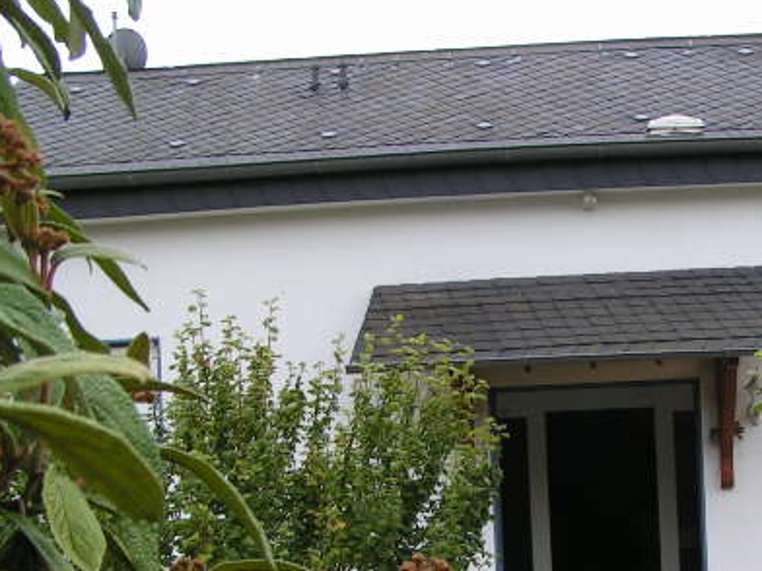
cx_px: 568
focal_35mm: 62
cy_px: 408
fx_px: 1365
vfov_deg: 23.5
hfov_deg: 30.7
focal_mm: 5.8
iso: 50
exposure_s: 1/100
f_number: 5.6
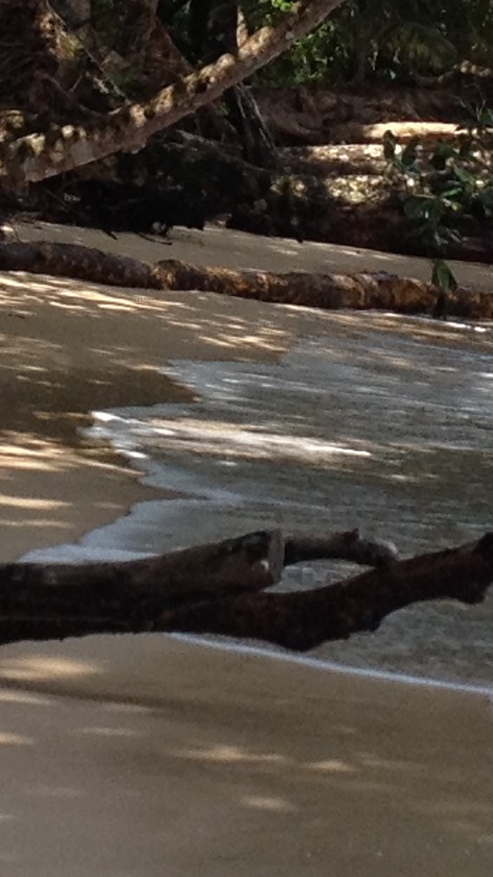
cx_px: 437
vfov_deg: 10.7
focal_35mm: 200
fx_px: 4647
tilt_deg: -3.0
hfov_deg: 6.1
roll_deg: +0.8
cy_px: 6
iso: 50
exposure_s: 1/890
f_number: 2.4
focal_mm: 4.28
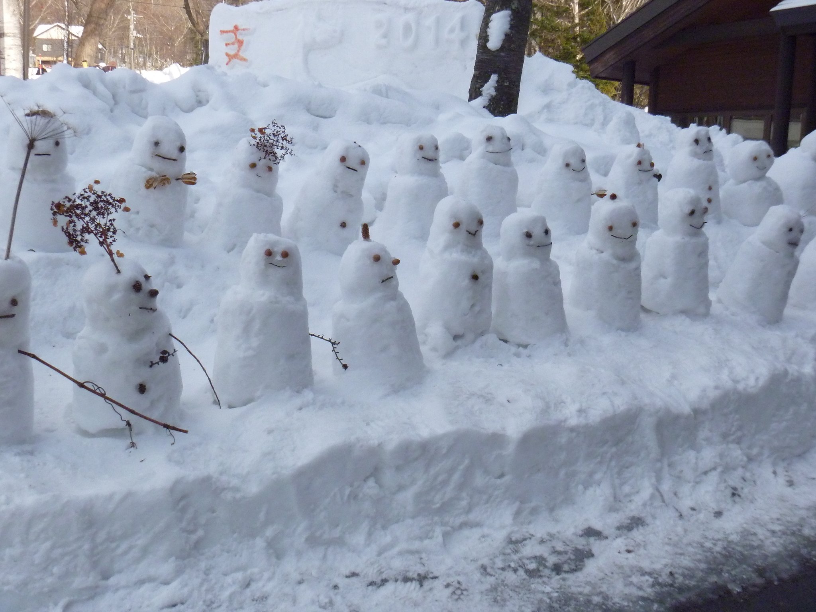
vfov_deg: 40.7
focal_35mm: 35
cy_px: 306
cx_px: 408
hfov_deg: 52.6
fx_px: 825
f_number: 5.6
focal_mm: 6.3
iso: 400
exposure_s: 1/640
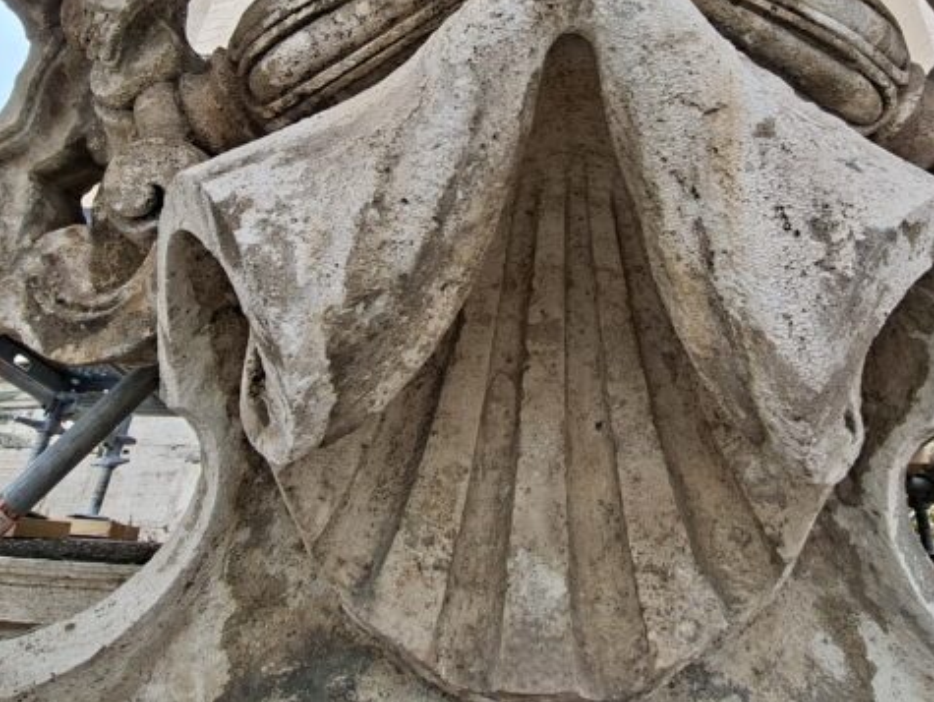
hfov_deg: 63.3
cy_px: 138
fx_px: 756
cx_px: 499
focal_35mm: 28
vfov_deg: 47.1
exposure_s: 1/398
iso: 40
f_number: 2.2
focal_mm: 1.74
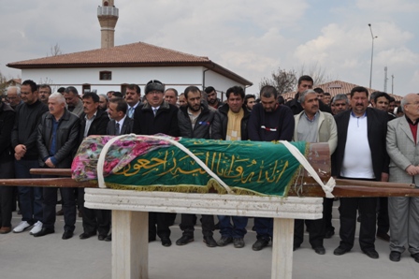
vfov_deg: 31.8
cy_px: 140
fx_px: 488
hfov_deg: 46.4
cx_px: 210
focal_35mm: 42
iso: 200
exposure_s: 1/200
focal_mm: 28
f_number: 13
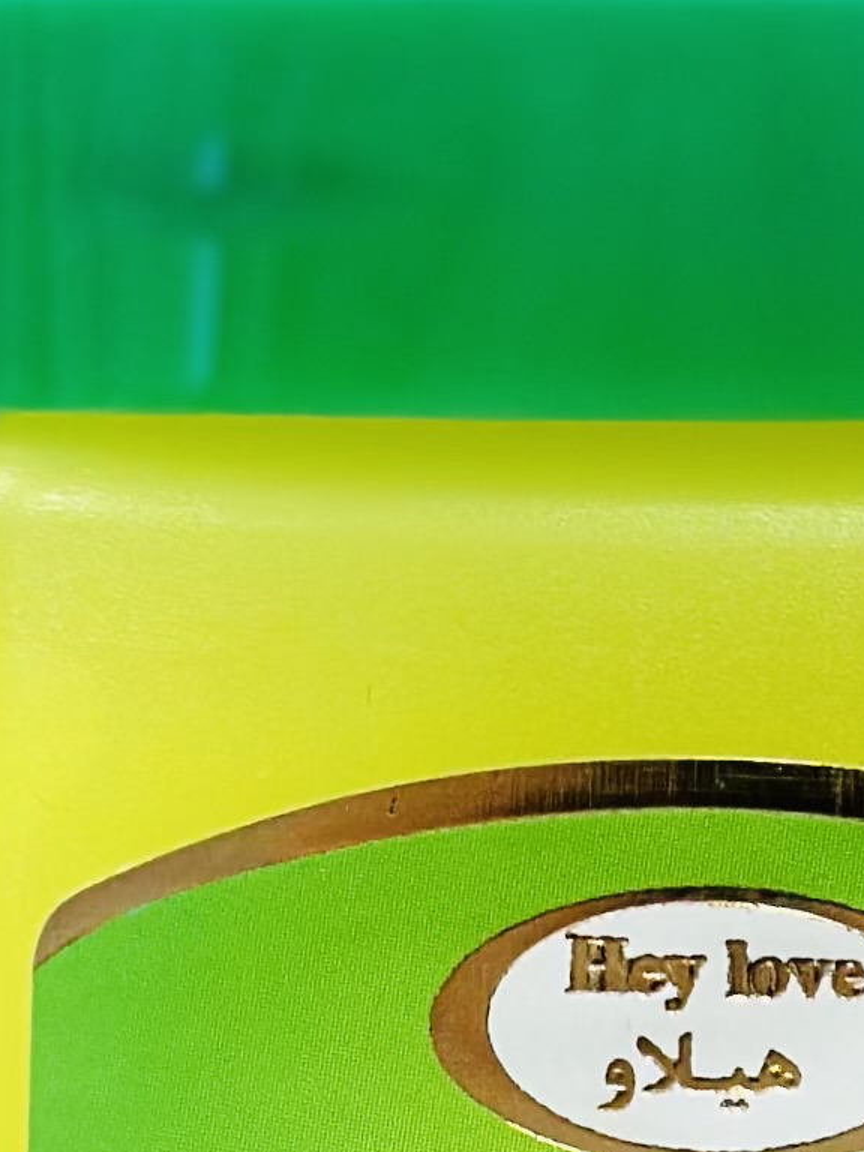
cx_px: 678
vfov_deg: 7.8
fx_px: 8386
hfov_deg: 5.9
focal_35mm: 252
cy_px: 850
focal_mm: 6.86
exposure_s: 1/131
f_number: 1.78
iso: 64
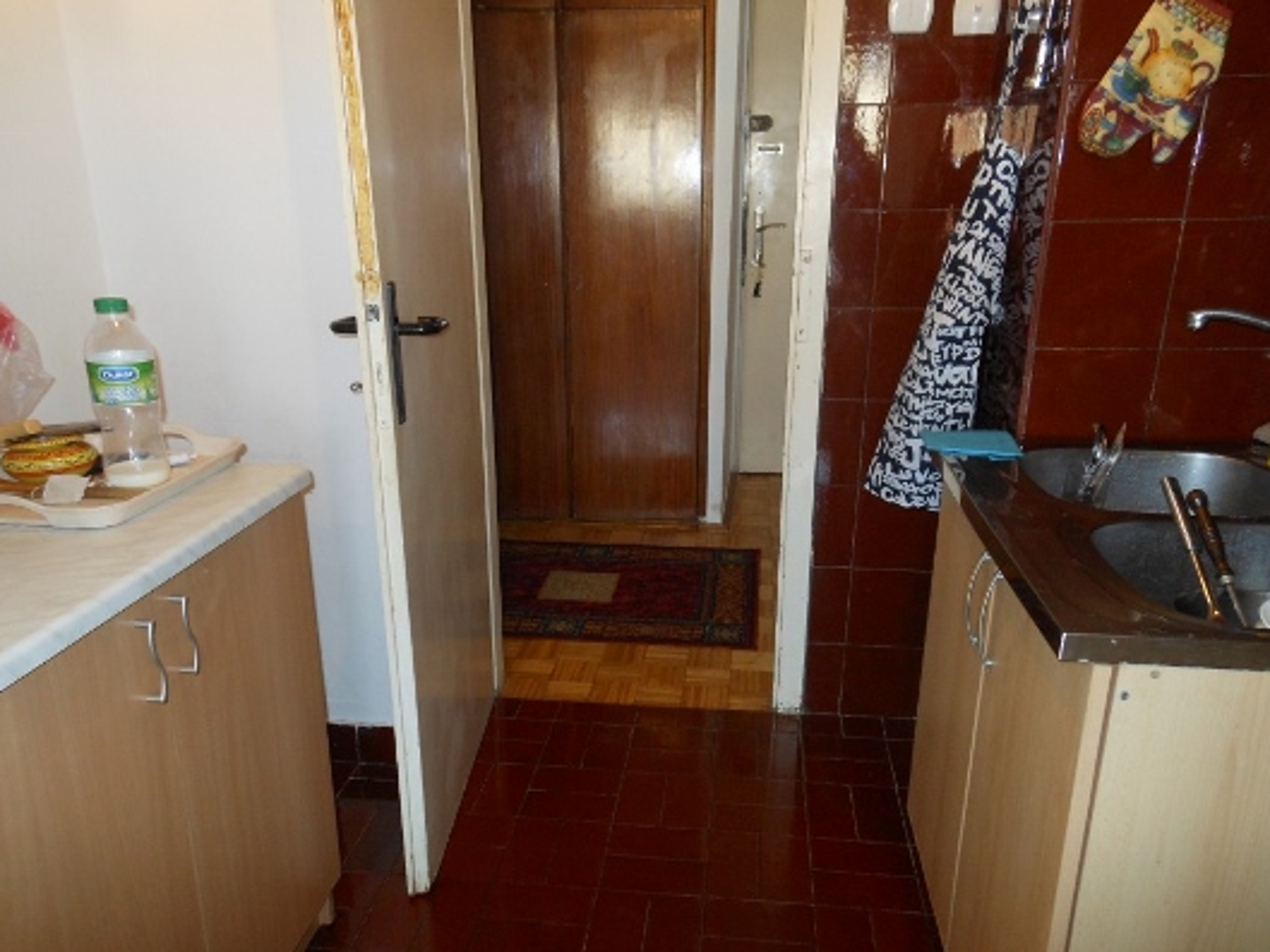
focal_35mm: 26
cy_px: 483
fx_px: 954
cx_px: 631
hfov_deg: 67.3
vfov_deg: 53.1
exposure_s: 1/25
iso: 200
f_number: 3.2
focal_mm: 4.5
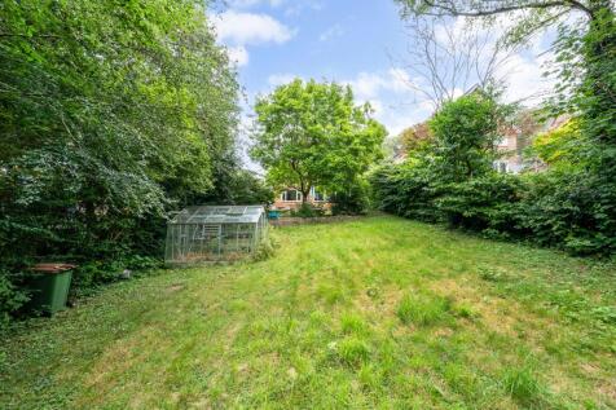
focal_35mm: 14
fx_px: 239
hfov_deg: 104.3
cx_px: 308
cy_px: 205
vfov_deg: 81.2
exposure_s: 1/25
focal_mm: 14
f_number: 10
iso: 160
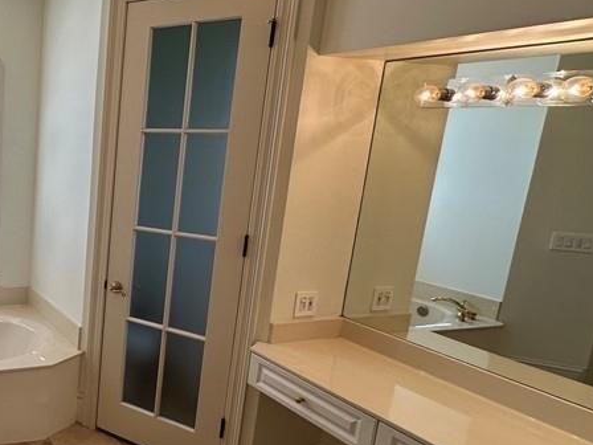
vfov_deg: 44.1
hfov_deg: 45.6
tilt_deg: -11.3
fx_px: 548
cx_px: -29
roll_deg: -1.3
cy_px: 238
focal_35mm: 32
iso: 50
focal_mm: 2.22
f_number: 2.2
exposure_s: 1/120
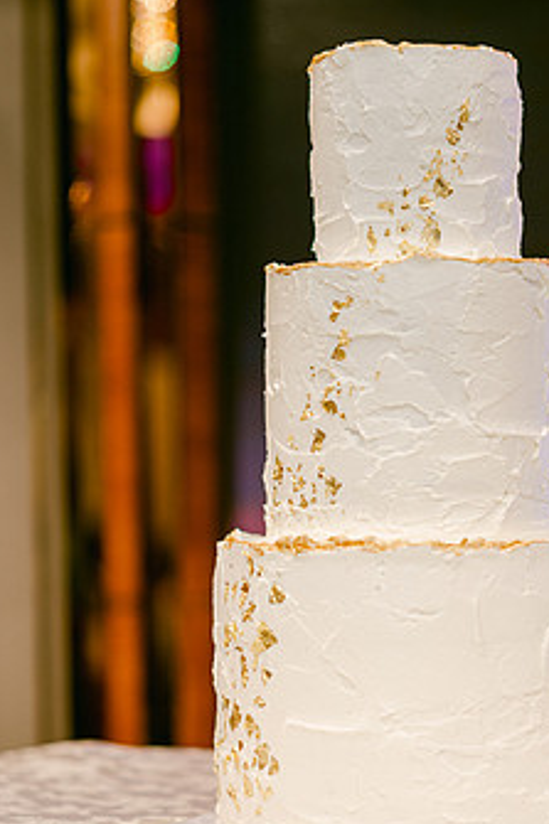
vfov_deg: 17.9
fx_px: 2610
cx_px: 358
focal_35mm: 114
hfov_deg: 12.0
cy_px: 502
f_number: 1.8
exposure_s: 1/125
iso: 200
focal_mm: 85
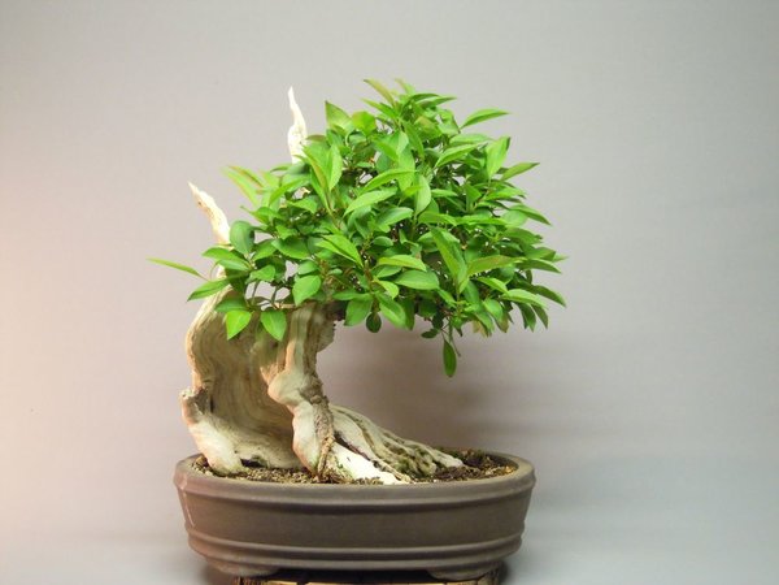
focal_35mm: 41
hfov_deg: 45.8
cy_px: 292
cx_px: 390
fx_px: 923
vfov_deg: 35.1
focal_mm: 7.3
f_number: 3.2
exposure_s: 1/25
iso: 400
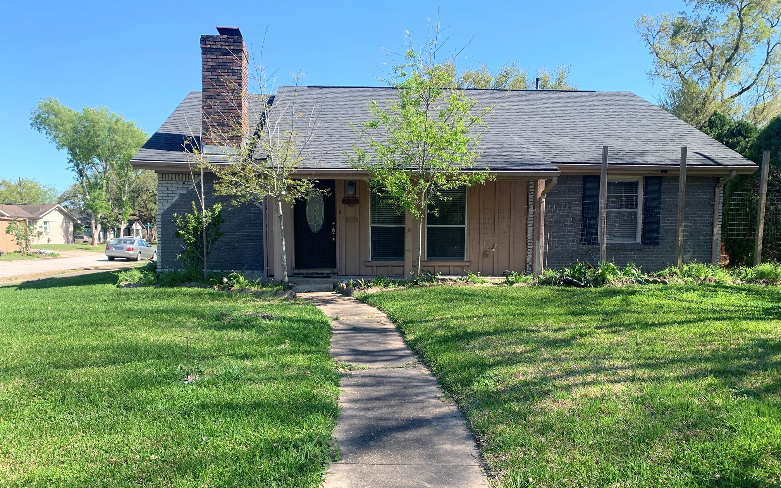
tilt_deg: -5.6
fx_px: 596
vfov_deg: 44.3
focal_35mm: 28
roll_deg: -0.2
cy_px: 296
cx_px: 393
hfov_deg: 66.5
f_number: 1.8
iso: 25
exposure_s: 1/894
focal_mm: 4.25
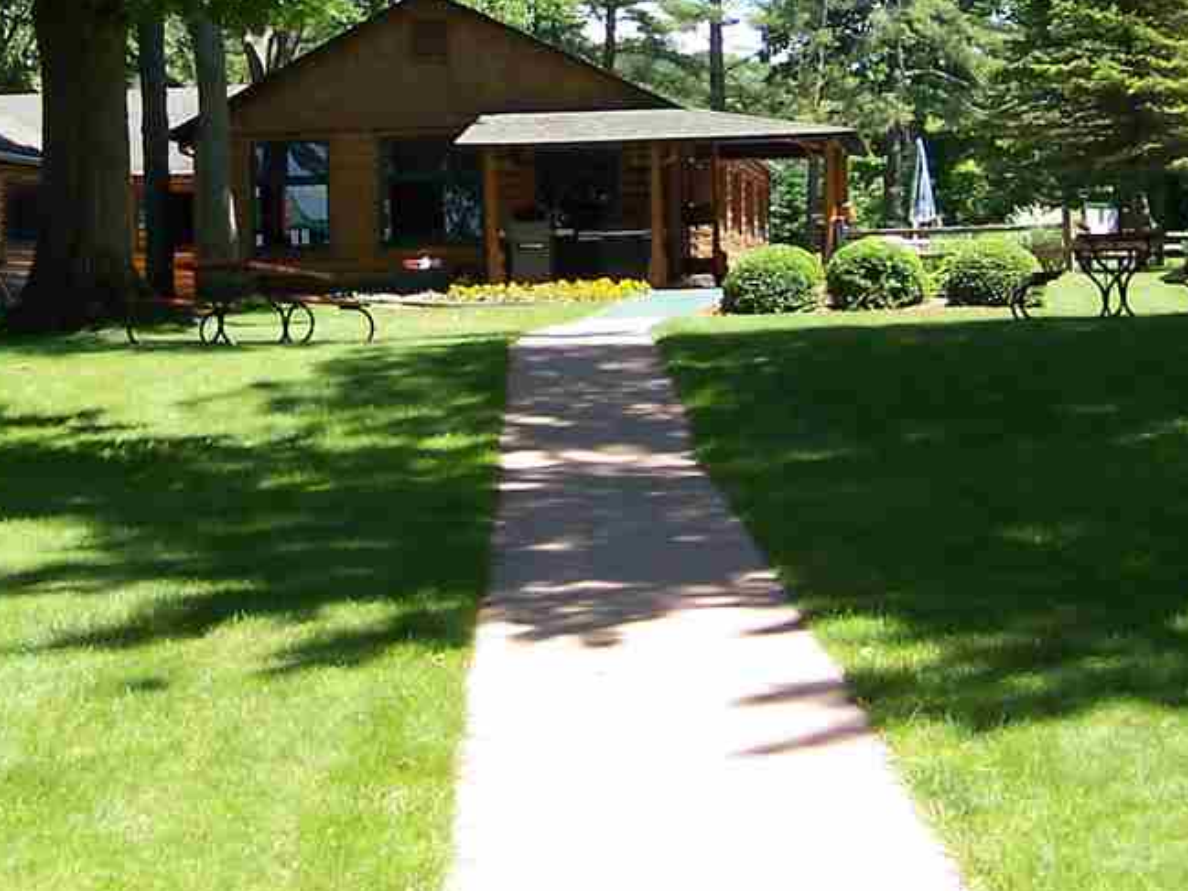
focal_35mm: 71
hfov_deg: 27.3
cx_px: 476
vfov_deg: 20.2
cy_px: 24
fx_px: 2437
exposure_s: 1/350
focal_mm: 5.6
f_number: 3.4
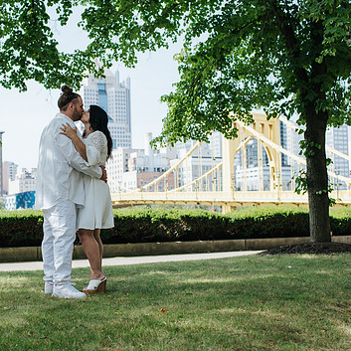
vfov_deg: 31.0
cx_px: 96
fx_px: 631
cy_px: 199
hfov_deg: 30.7
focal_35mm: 55
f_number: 3.2
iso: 100
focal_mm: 35
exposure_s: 1/640
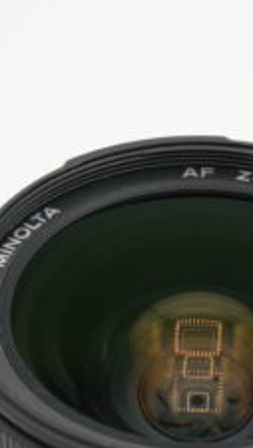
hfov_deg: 4.2
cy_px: 317
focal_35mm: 293
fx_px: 3485
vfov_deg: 7.4
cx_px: 201
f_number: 11
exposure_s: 1/125
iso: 400
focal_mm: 70
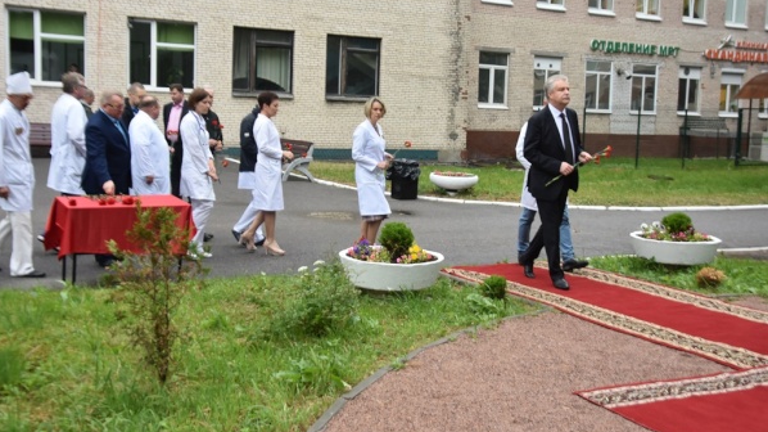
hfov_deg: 49.4
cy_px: 186
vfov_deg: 29.0
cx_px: 384
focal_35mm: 41
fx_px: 835
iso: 800
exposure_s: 1/125
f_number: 5.6
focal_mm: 26
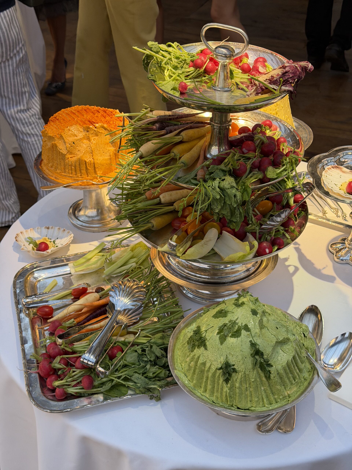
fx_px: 651
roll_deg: +0.9
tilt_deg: -34.1
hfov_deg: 30.3
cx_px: 176
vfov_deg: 39.7
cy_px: 235
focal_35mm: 48
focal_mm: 6.76
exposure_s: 1/50
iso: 100
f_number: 1.78
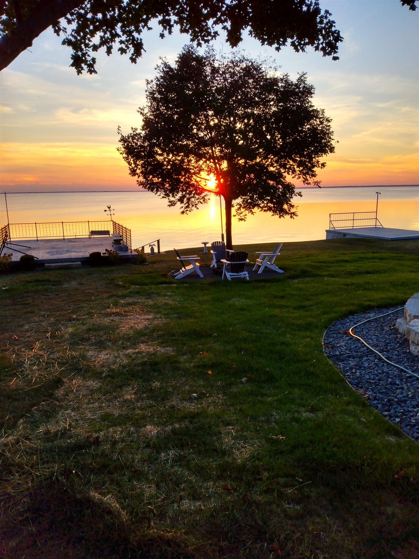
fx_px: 323
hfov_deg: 66.0
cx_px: 210
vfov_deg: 81.7
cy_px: 280
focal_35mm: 20
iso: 100
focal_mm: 3.54
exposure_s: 1/352
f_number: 2
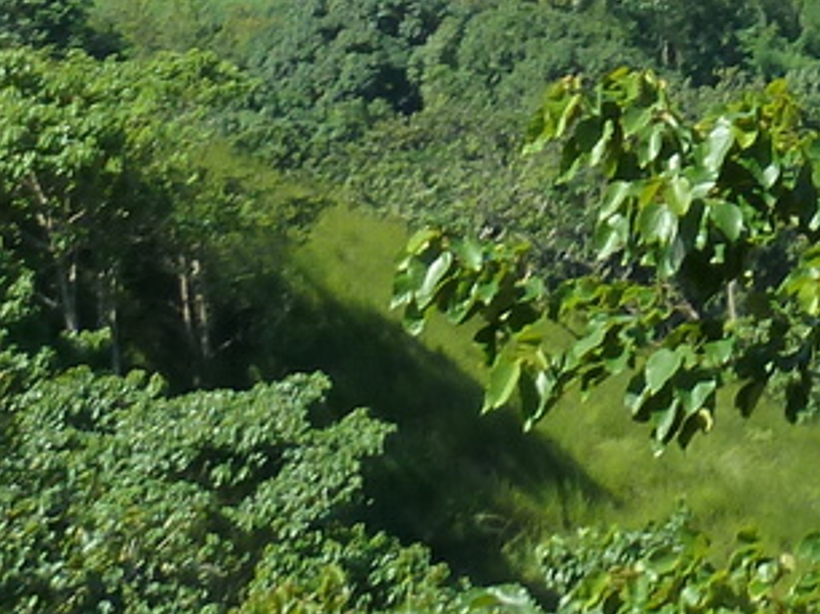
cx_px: 1490
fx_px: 6438
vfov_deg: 5.3
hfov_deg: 7.1
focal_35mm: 272
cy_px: -665
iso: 125
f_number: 3.8
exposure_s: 1/400
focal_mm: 8.5
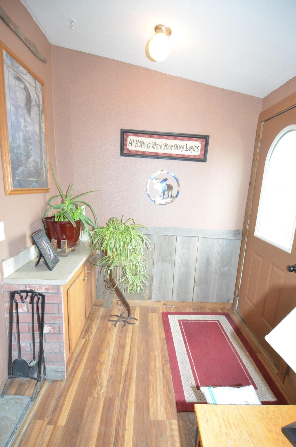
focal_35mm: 18
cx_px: 148
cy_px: 224
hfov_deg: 67.1
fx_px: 223
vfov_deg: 90.1
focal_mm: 12
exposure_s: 1/40
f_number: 4
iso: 800
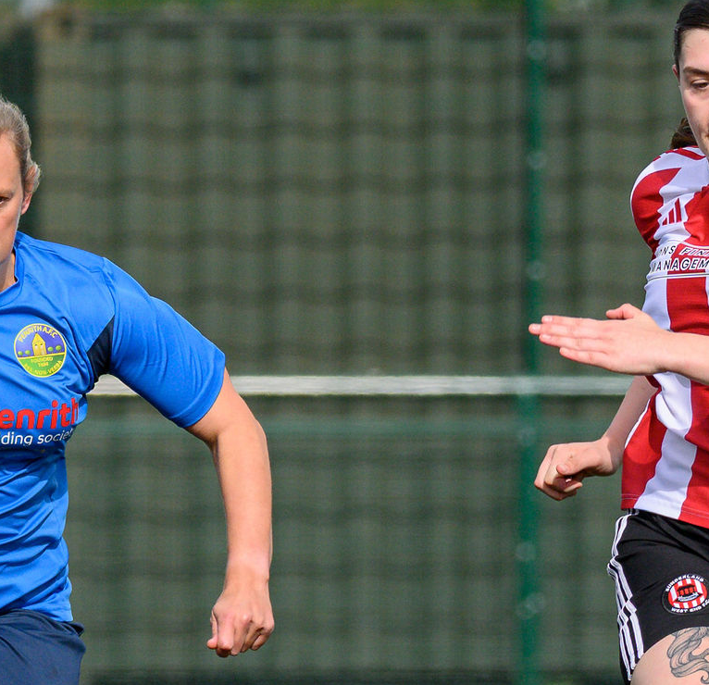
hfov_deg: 1.3
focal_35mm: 1357
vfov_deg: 1.3
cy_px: 297
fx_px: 30916
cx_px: 898
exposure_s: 1/1600
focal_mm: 240
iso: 320
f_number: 5
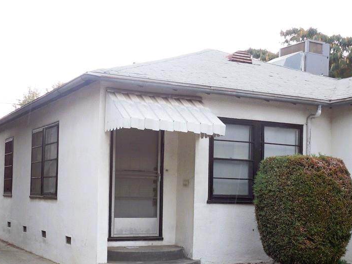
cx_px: 172
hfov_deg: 33.8
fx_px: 579
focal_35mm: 57
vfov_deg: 25.5
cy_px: 177
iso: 125
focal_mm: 7
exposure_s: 1/60
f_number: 3.8
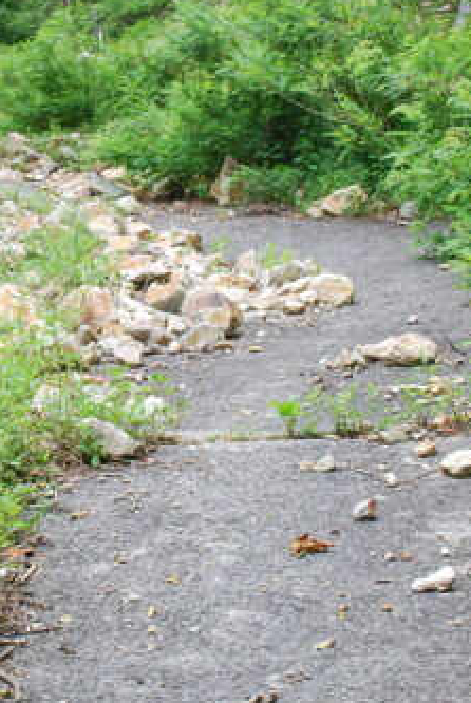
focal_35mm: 120
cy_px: 243
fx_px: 2348
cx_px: 10
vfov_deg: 17.0
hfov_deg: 11.4
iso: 200
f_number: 7.1
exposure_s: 1/60
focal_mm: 26
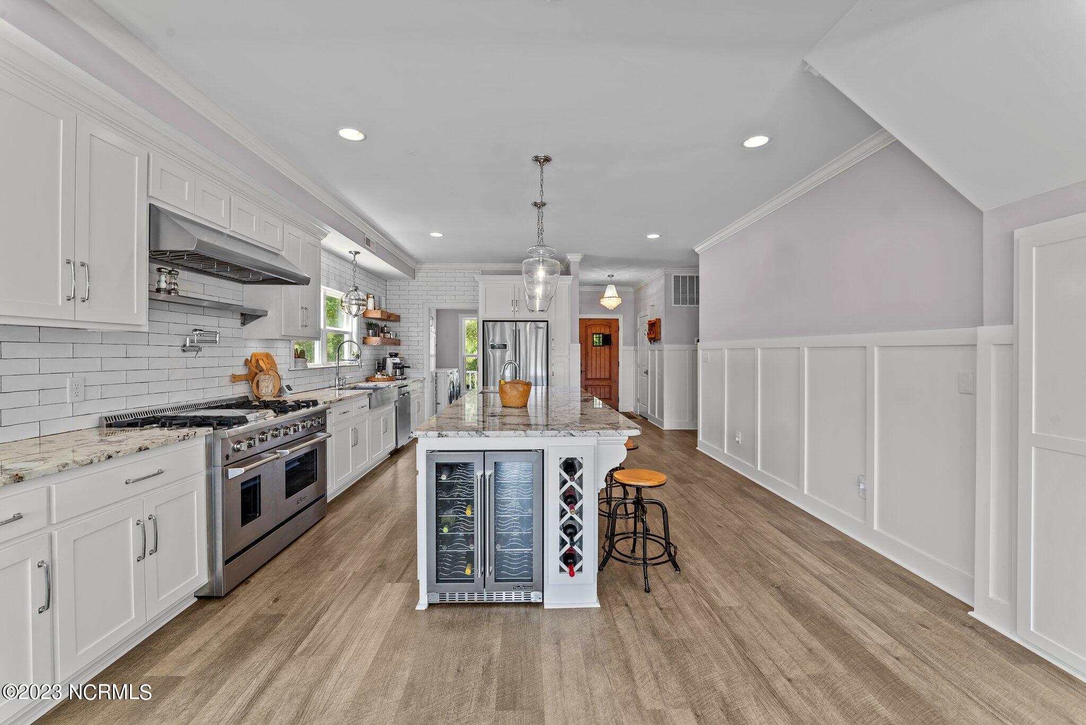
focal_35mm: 14
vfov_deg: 81.3
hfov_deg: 104.2
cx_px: 543
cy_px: 362
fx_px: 422
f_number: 8
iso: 100
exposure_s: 1/3
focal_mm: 14
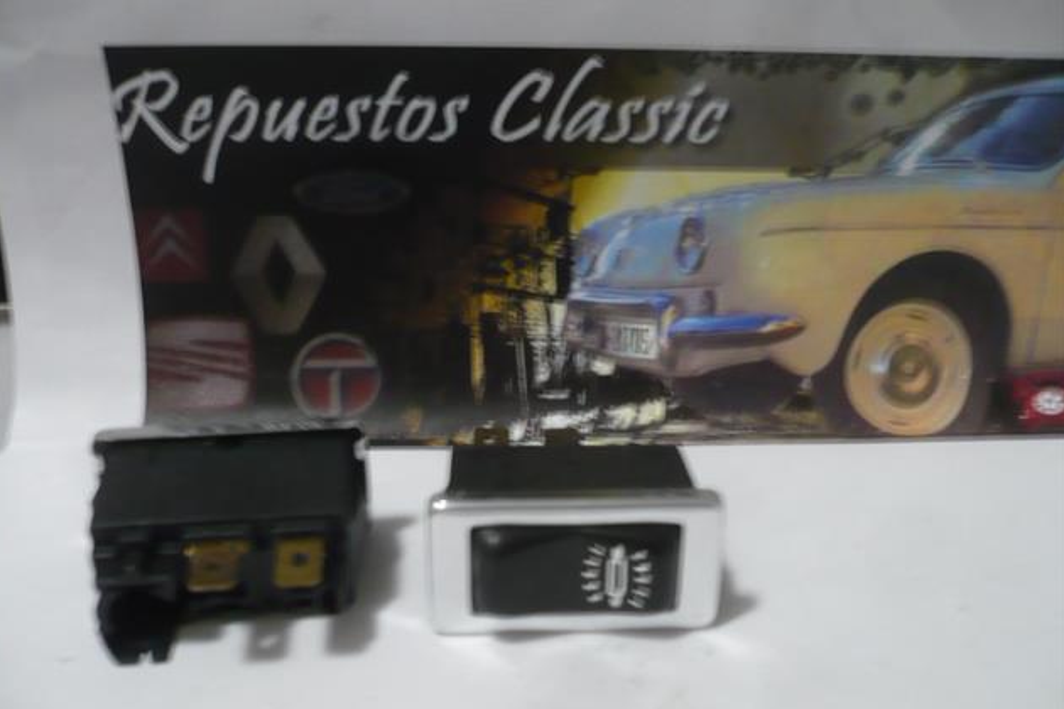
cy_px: 365
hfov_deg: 51.9
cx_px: 527
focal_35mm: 37
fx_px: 1093
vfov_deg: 35.9
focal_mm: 5.8
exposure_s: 1/6
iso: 200
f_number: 2.8
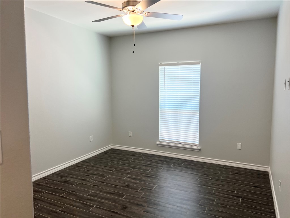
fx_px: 218
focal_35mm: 26
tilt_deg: -4.4
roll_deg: +0.3
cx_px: 145
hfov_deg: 67.3
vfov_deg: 53.1
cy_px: 109
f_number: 1.5
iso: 125
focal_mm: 5.7
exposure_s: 1/120
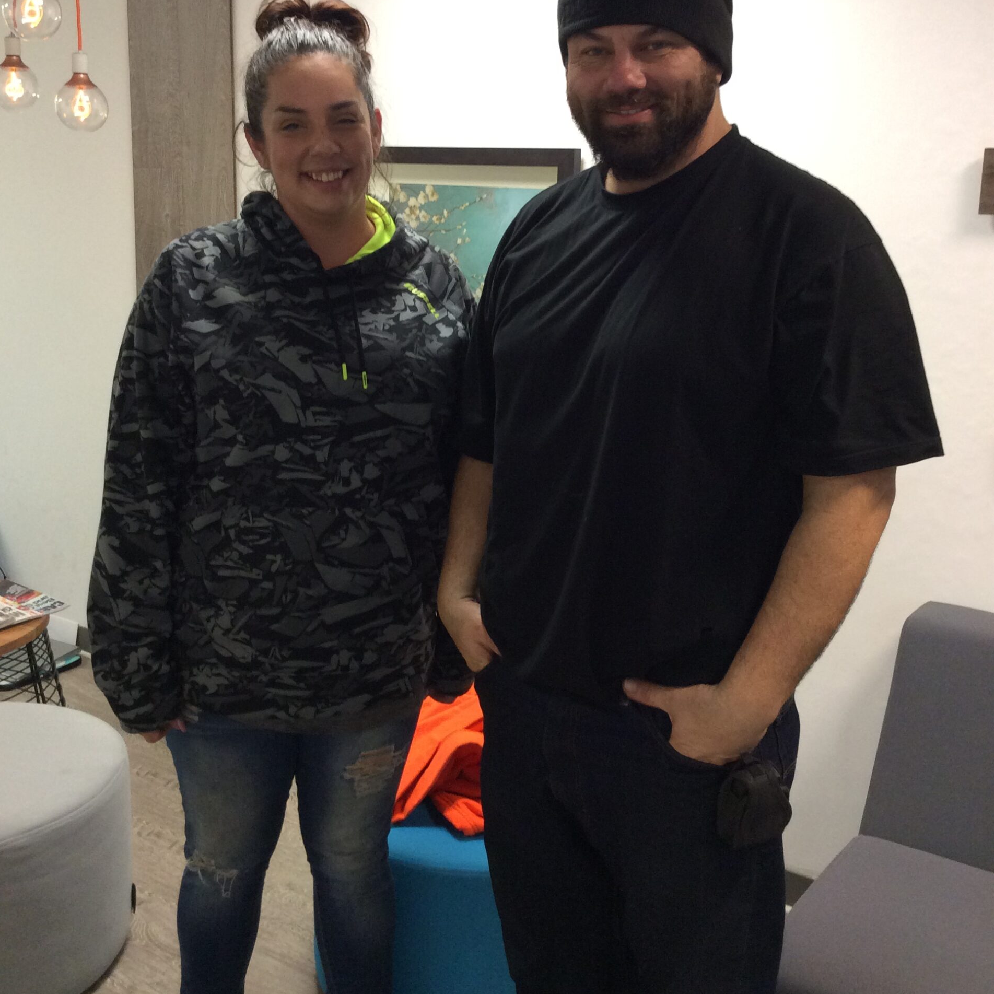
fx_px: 1235
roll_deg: -2.0
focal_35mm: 38
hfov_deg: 43.9
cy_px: 438
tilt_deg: -11.4
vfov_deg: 43.8
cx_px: 496
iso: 100
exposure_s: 1/24
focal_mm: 3.3
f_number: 2.4
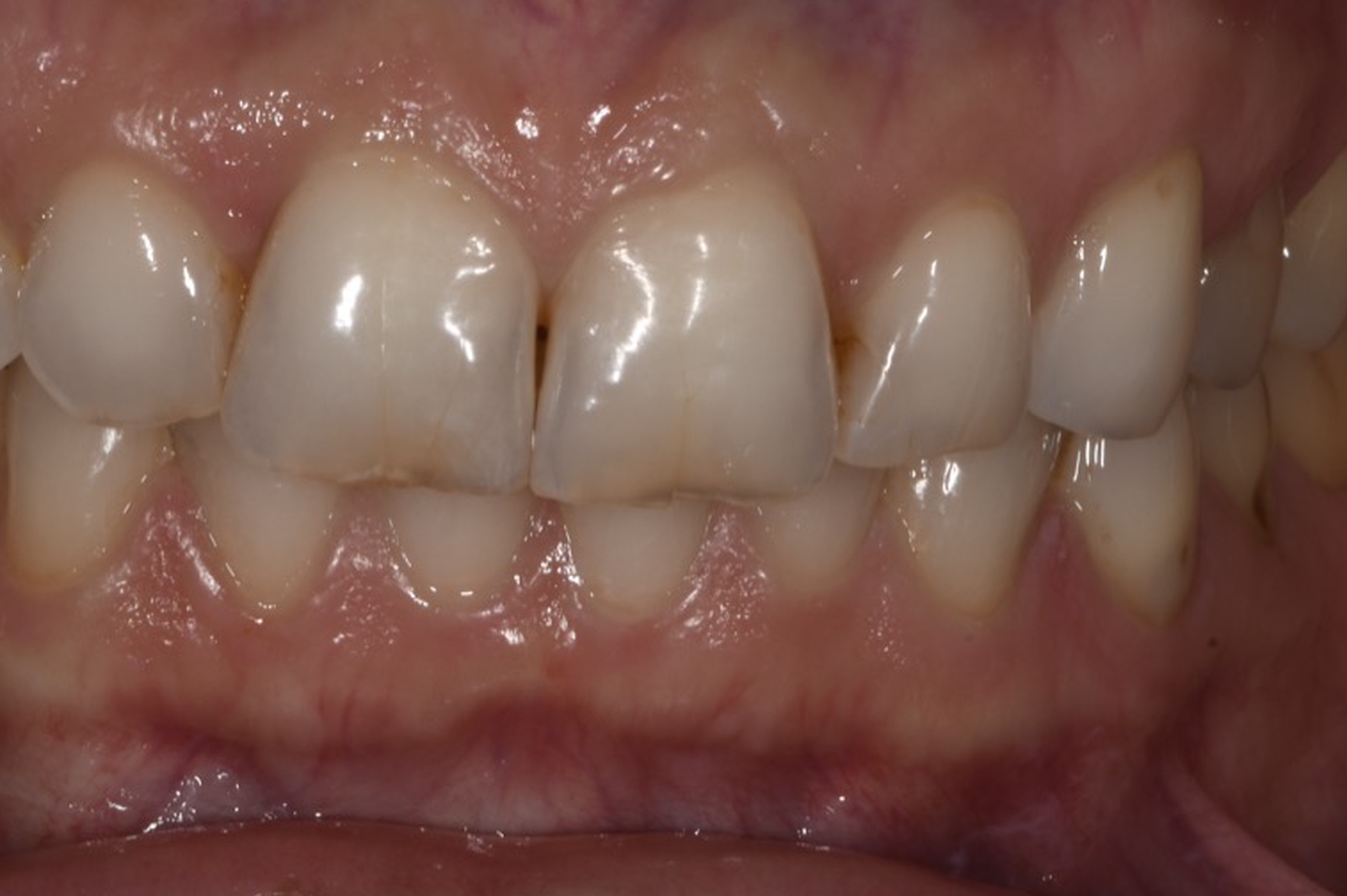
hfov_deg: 8.8
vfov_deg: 5.8
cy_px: 420
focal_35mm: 235
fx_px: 8789
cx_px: 658
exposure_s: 1/60
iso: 100
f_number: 36
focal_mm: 85
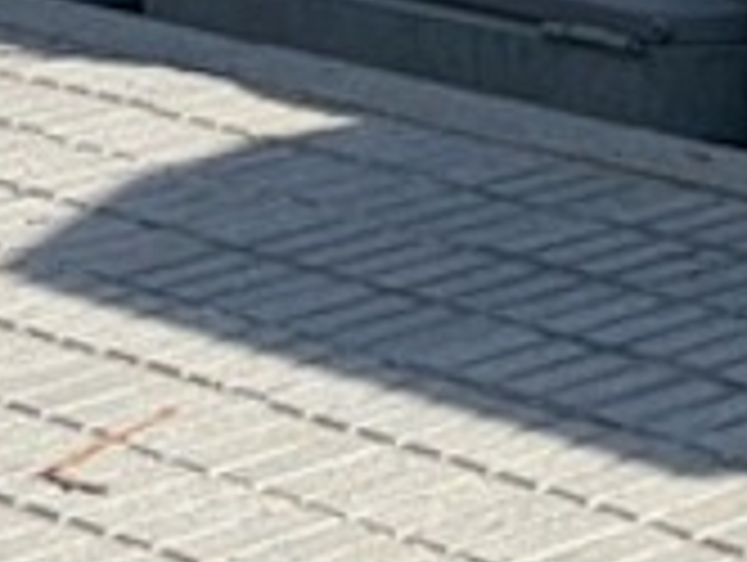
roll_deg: +1.4
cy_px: -674
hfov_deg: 8.8
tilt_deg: -5.6
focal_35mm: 200
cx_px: 1881
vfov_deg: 7.1
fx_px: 4322
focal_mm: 5.96
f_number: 1.6
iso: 50
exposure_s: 1/2141
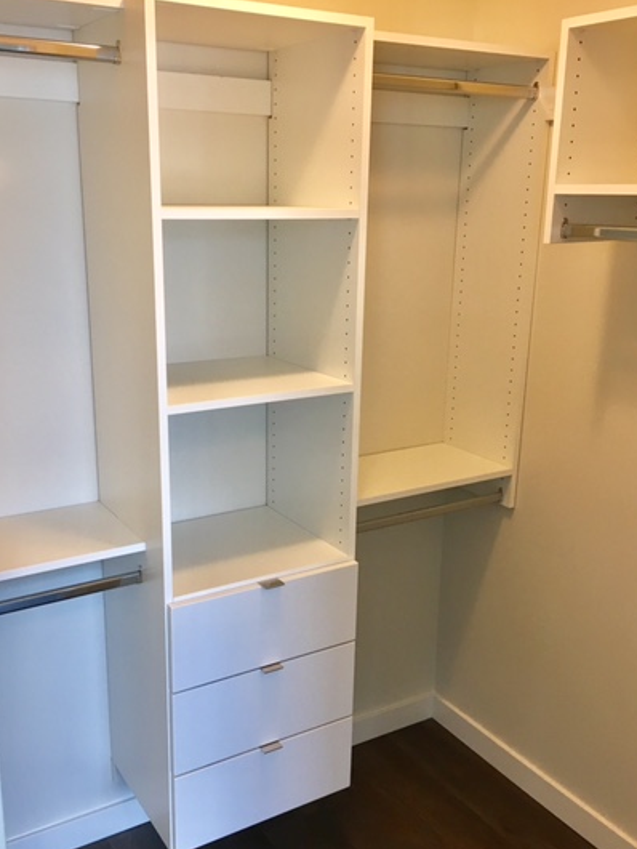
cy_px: 449
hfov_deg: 40.7
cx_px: 301
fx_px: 858
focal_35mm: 35
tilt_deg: -15.9
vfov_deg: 52.6
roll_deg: -0.5
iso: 32
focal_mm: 4.15
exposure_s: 1/30
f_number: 2.2
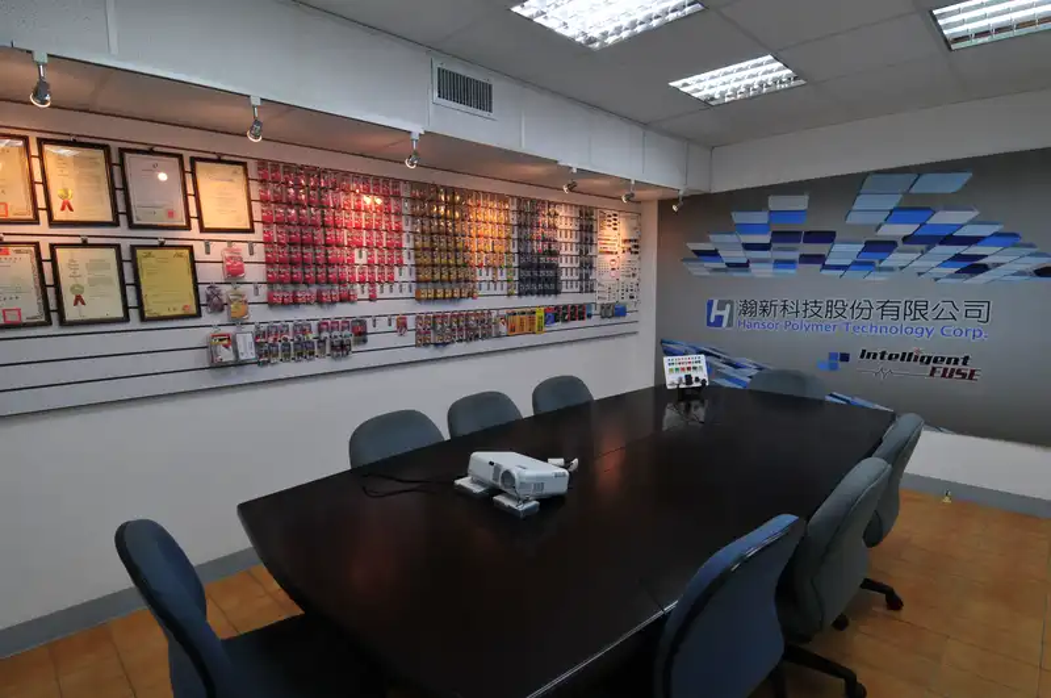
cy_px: 349
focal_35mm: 18
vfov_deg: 67.2
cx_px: 526
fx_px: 525
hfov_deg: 90.1
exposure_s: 1/15
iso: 400
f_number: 14
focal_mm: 12
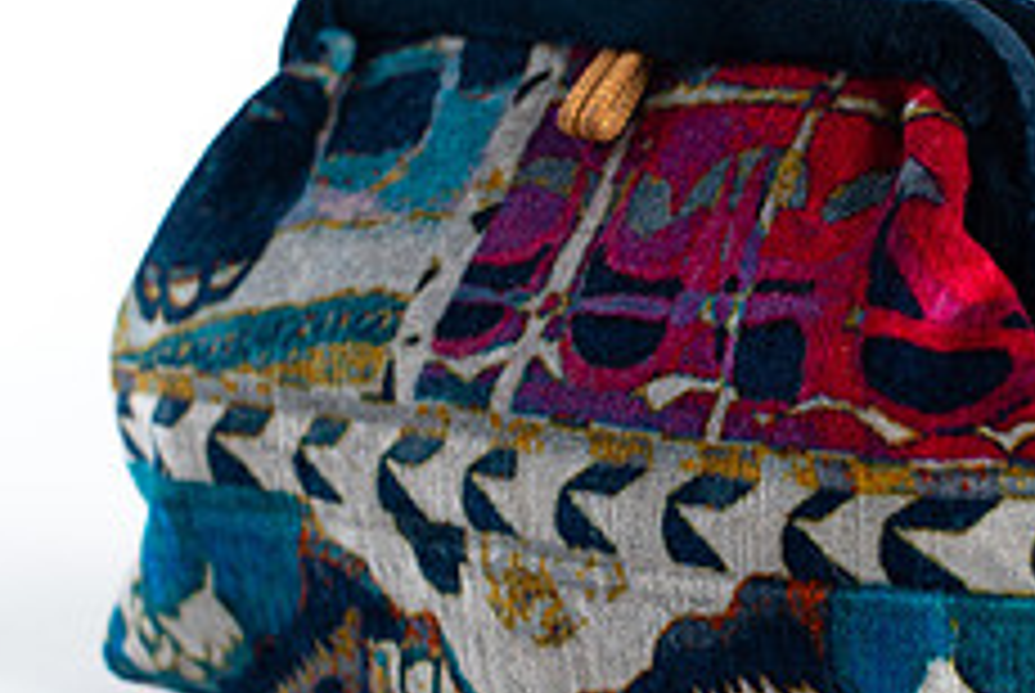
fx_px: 3627
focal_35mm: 126
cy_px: 389
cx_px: 765
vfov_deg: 10.9
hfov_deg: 16.2
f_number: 6.3
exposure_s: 1/200
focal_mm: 50
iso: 200
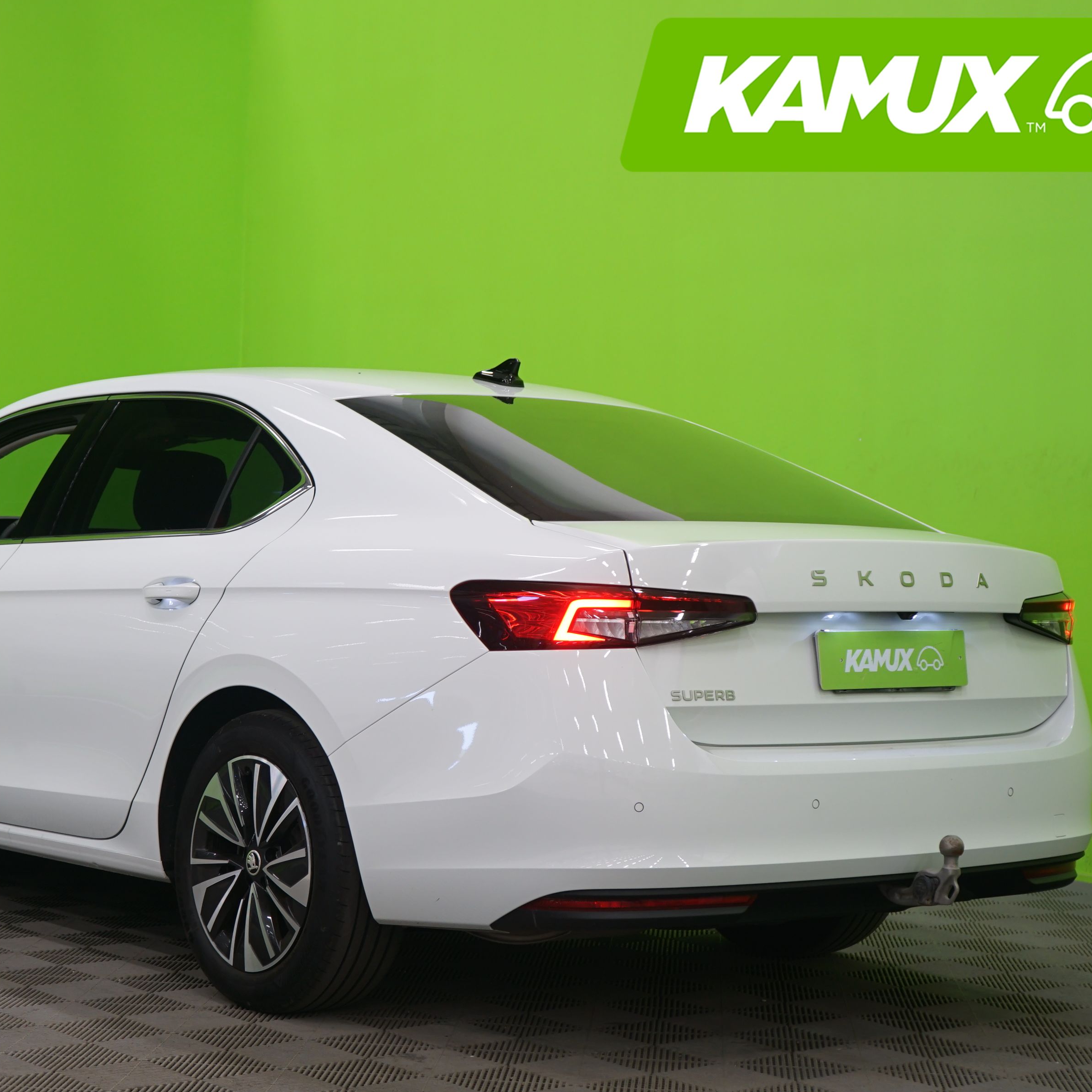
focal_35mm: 67
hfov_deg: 25.6
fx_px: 2391
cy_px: 558
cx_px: 395
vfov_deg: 25.7
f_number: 5
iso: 400
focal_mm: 48
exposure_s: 1/10
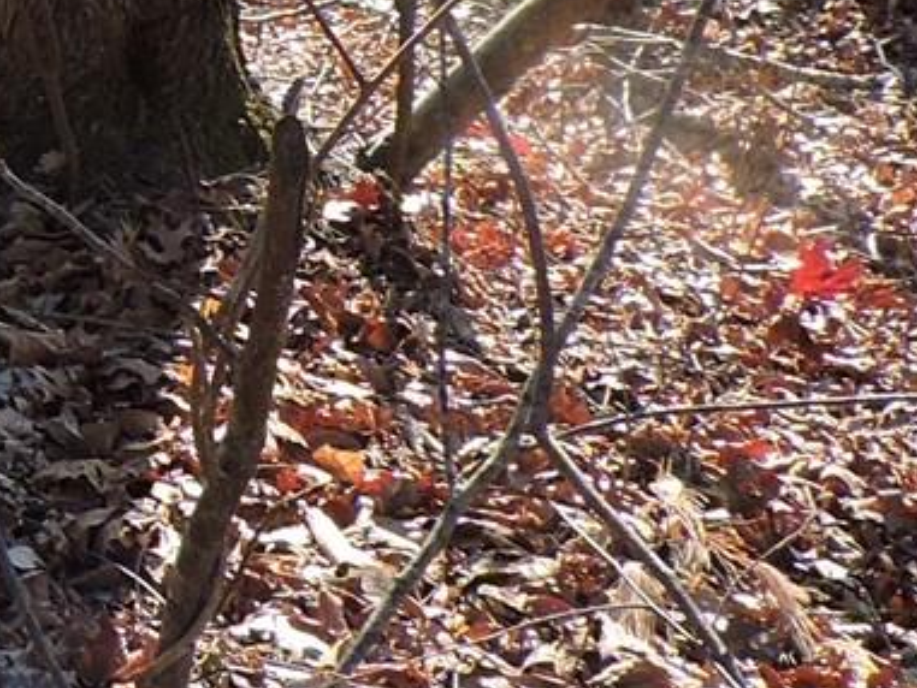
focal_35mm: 129
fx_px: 3418
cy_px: -231
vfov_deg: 11.2
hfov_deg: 13.2
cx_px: -917
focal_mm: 4.3
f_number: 3
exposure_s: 1/250
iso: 100
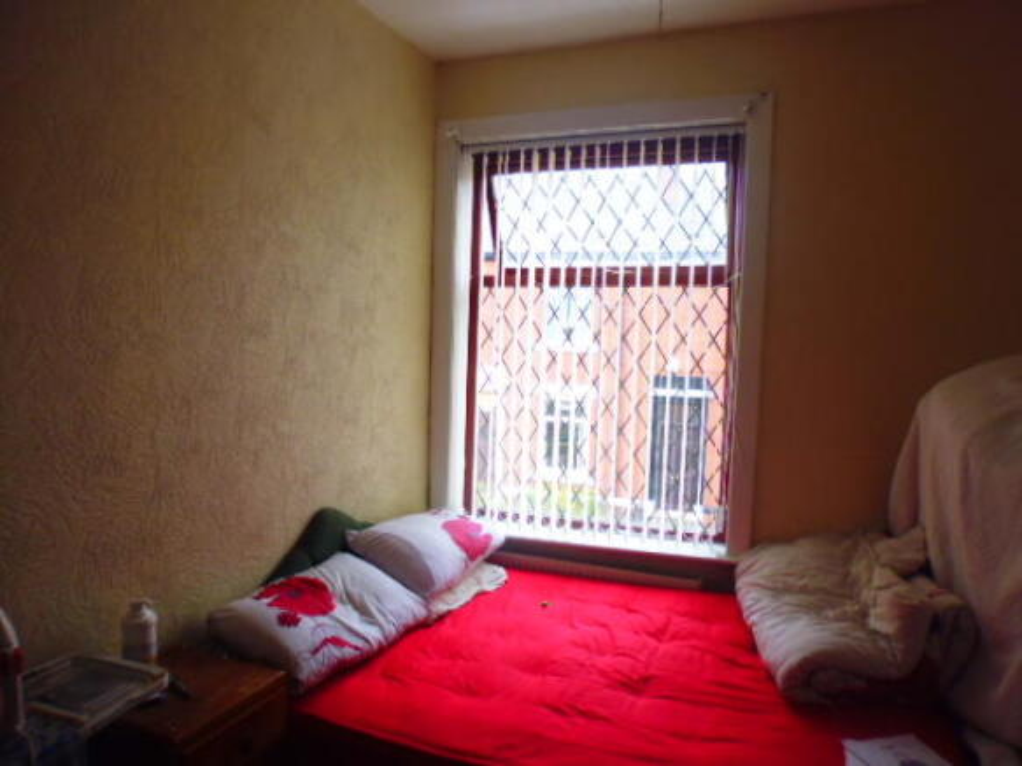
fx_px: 708
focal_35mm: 24
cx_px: 511
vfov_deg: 56.8
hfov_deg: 71.6
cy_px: 383
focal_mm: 4.3
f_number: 2.8
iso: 100
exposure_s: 1/60
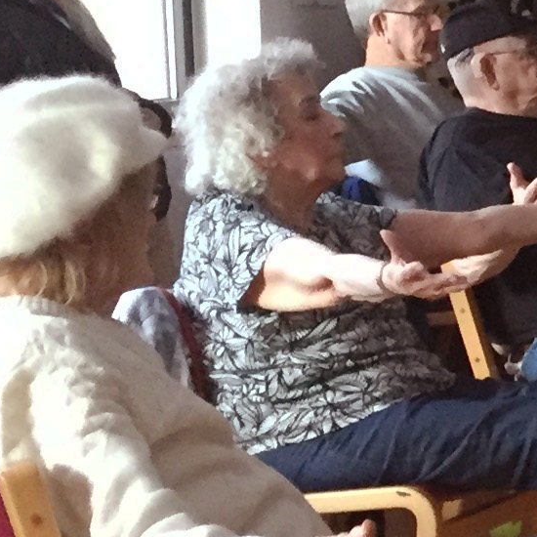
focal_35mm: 152
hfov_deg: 9.8
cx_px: 1372
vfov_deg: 11.5
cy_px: 389
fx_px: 2668
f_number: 2.2
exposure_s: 1/20
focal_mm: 4.15
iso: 250
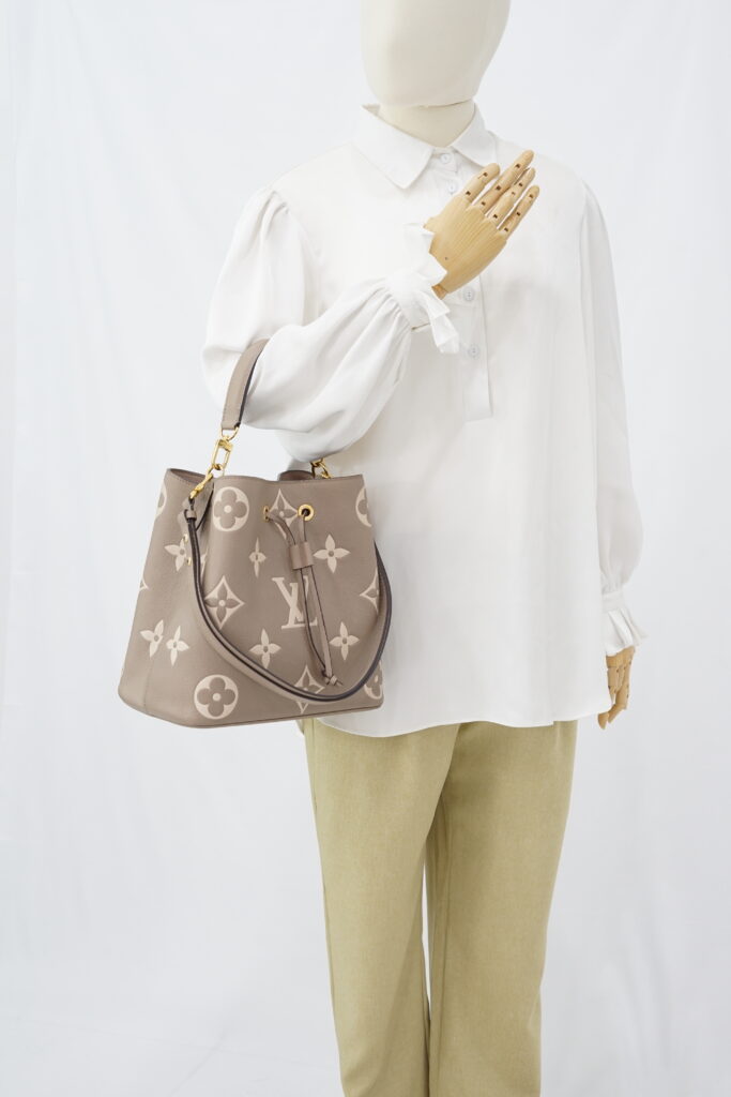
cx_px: 366
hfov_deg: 27.0
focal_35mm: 50
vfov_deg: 39.6
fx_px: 1522
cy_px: 548
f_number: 6.3
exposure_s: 1/8
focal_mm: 50
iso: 640
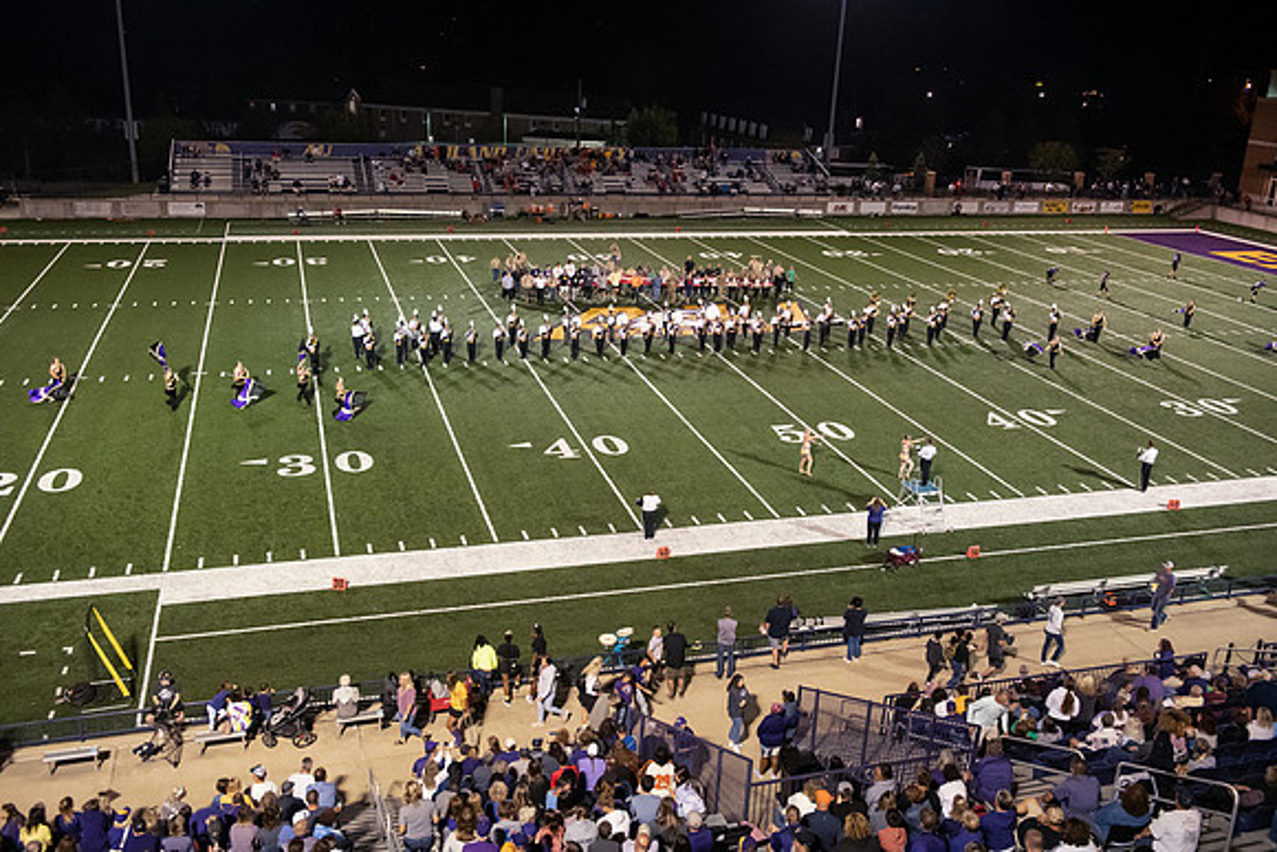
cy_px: 426
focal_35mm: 32
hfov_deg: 58.7
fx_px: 1135
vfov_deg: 41.1
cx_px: 638
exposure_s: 1/400
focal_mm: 32
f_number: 4
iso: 5000
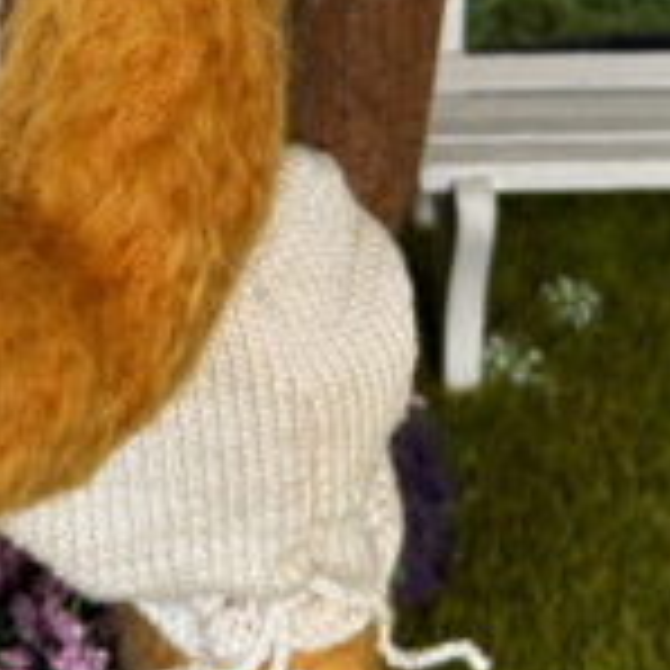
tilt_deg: -29.8
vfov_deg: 15.0
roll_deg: +0.3
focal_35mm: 114
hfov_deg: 15.1
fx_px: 2496
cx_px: 18
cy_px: -22
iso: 64
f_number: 1.78
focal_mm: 6.76
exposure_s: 1/331
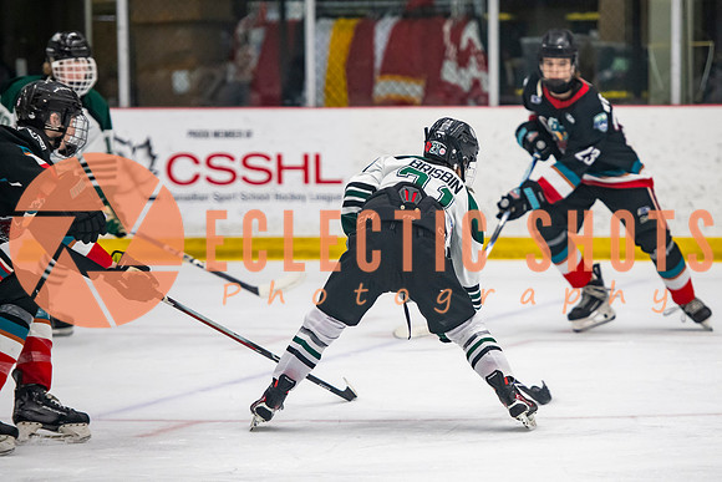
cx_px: 446
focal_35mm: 209
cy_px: 279
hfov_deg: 9.8
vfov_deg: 6.6
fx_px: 4190
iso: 2000
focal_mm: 165
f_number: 3.2
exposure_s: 1/640
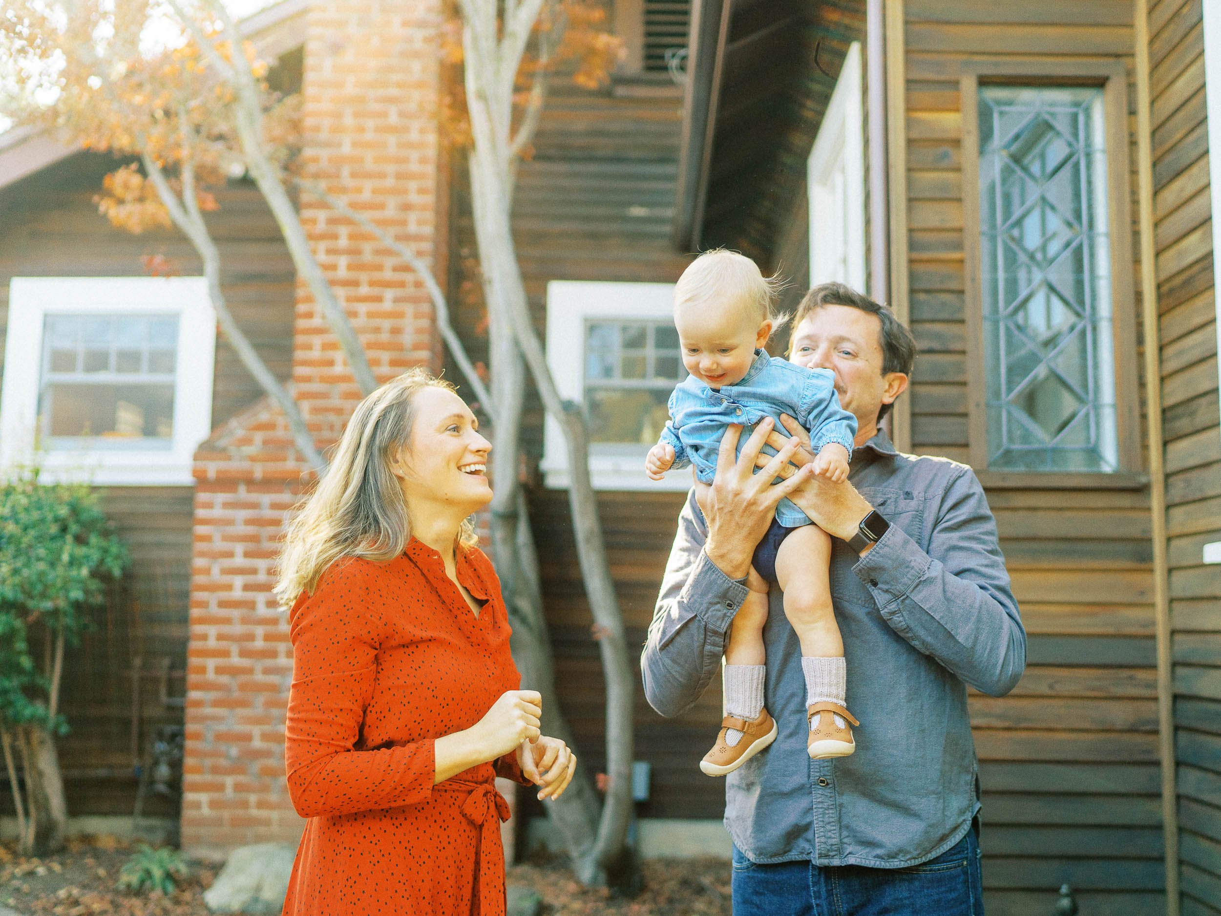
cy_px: 457
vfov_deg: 36.6
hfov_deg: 47.6
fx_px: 1383
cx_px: 658
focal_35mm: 39
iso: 640
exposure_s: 1/1600
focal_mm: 35
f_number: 1.8
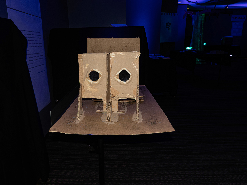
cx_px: 110
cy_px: 93
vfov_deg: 53.1
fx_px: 186
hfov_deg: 67.1
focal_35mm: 26
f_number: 4.5
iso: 500
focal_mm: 9
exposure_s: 1/60
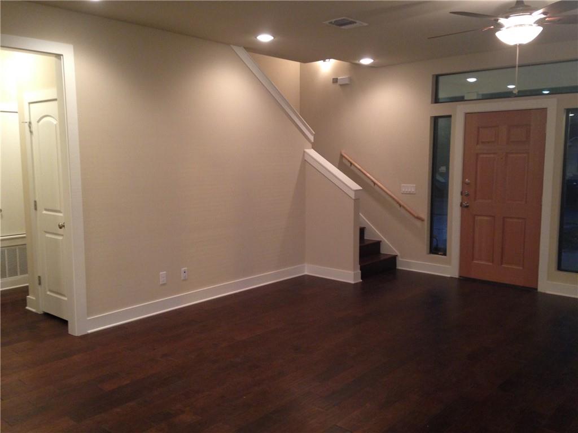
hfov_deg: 55.4
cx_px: 289
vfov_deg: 42.9
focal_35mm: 33
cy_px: 216
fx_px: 551
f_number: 2.4
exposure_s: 1/20
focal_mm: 4.12
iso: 160
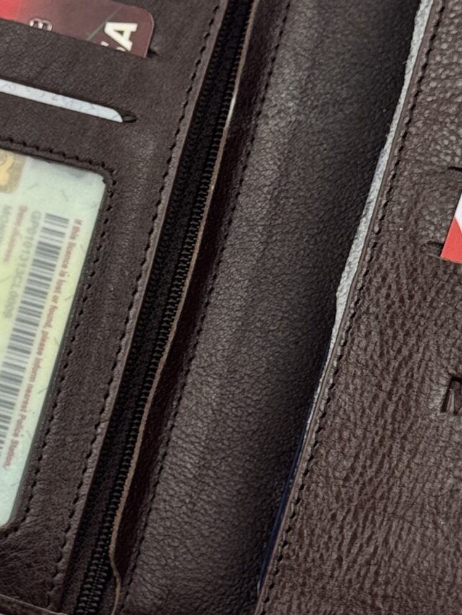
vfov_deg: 13.6
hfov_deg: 10.2
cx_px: 277
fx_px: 2578
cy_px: 235
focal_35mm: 145
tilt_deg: -81.0
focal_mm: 6.76
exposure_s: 1/171
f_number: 1.78
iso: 64
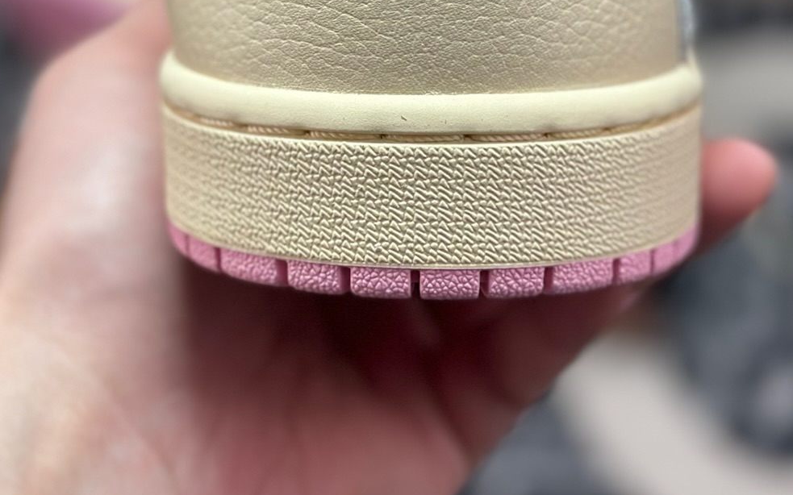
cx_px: 413
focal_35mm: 106
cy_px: -10
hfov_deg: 19.6
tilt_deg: -57.8
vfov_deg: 12.2
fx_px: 2290
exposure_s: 1/1305
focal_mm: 6.86
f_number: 1.78
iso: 80
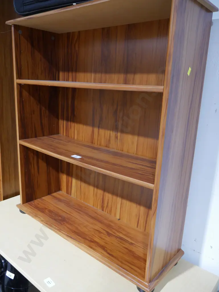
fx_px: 236
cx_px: 110
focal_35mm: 28
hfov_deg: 49.8
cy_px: 146
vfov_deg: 63.4
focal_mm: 14
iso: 2000
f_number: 4
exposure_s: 1/60
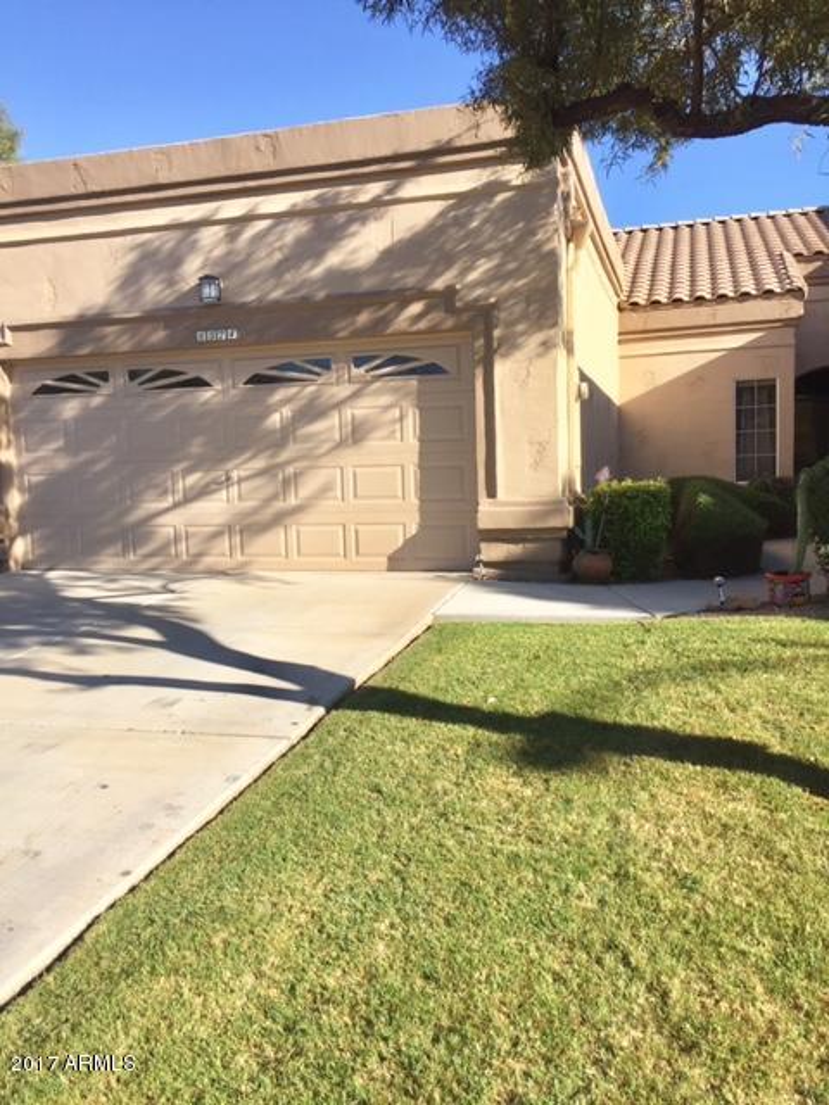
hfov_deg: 48.2
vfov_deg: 61.7
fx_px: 926
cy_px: 552
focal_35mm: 29
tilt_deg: -4.2
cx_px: 414
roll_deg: +1.5
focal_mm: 4.15
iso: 32
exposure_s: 1/1464
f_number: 2.2
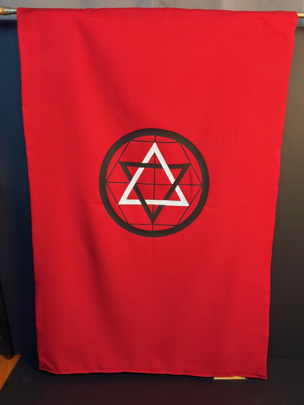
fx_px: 386
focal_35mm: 33
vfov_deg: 55.4
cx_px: 152
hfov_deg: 42.9
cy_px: 202
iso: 250
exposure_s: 1/59
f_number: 1.78
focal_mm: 6.76
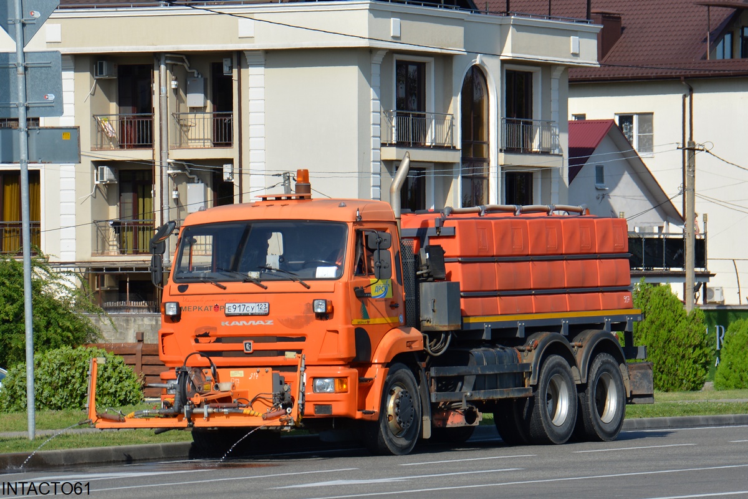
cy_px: 250
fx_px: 4051
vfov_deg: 7.0
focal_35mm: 195
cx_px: 374
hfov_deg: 10.5
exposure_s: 1/320
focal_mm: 130
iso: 100
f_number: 9
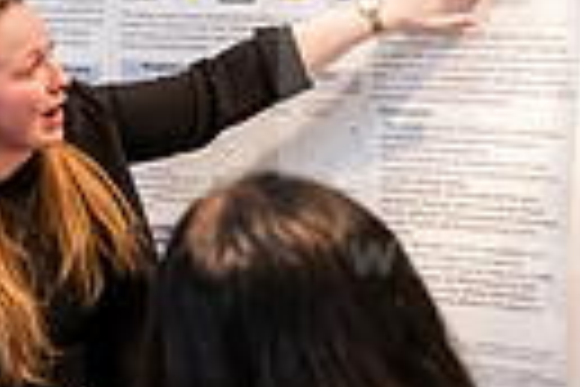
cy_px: 349
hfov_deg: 14.2
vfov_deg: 9.5
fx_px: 2320
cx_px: 144
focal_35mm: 144
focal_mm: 32
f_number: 3.2
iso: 2000
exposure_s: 1/160
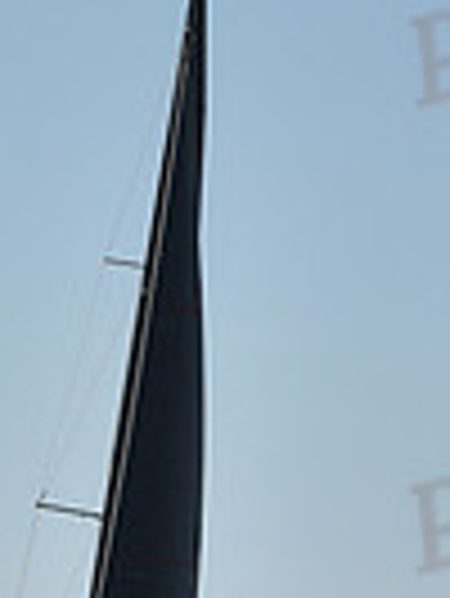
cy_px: 288
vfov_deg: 5.1
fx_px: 6663
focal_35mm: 385
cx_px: 178
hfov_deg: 3.9
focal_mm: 92
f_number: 10
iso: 250
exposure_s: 1/1250
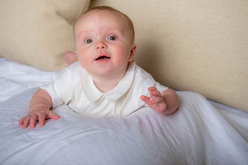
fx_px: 413
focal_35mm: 60
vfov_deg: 22.6
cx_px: 124
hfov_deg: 33.4
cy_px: 82
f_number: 5
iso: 200
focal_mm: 60
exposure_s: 1/200
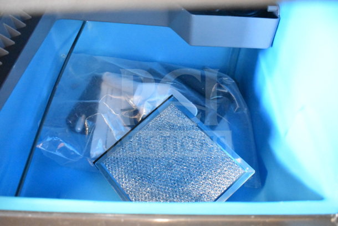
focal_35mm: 33
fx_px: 310
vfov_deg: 40.0
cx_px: 169
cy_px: 113
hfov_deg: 57.2
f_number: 3.8
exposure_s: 1/40
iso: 12800
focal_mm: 22
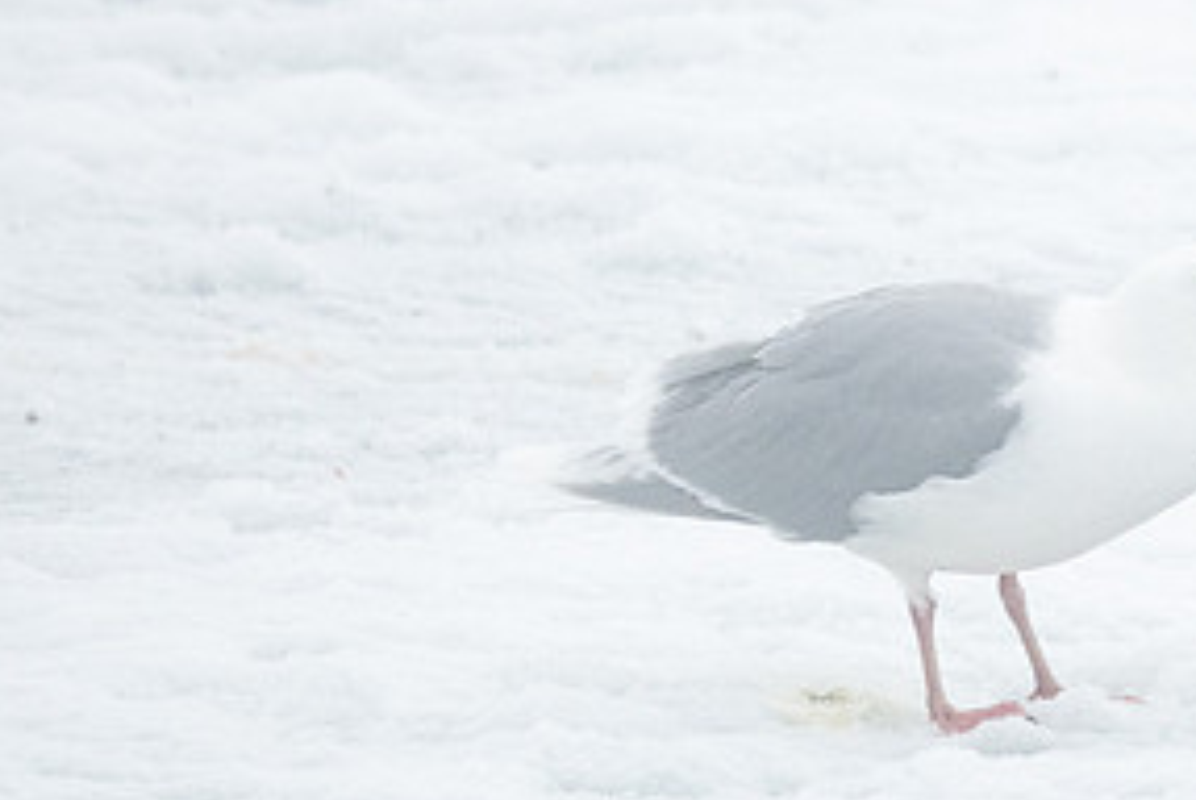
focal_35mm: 1742
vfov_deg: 0.8
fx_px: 57931
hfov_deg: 1.2
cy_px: 387
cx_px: 1095
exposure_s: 1/4000
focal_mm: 550
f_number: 6.3
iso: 1600
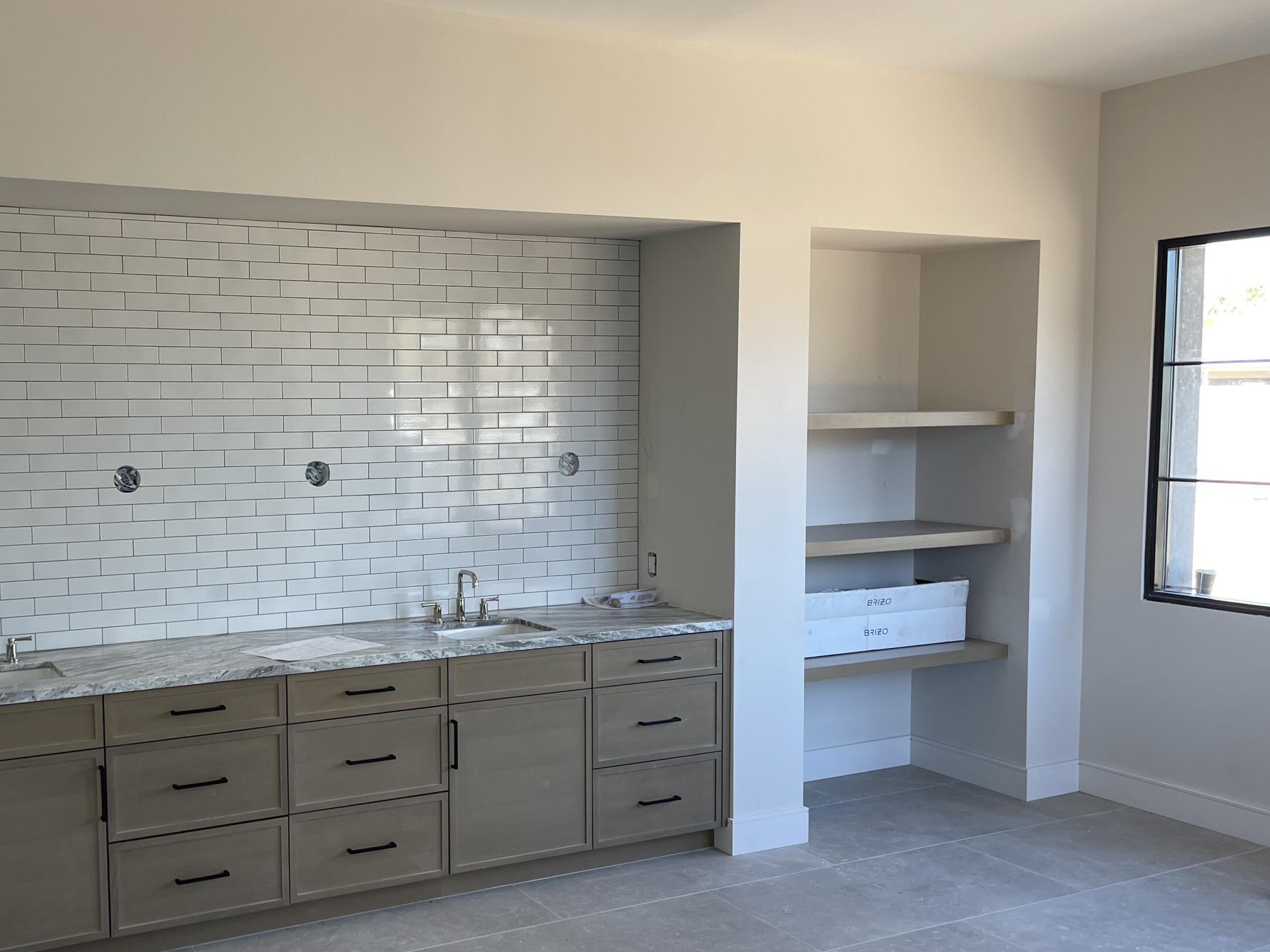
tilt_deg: -6.3
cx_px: 424
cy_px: 520
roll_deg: +0.3
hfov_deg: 50.4
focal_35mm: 36
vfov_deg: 39.6
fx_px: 1321
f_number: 1.6
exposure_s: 1/121
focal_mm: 5.1
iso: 64
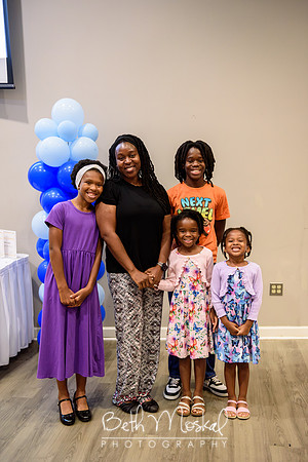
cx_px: 154
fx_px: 488
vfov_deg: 50.7
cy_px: 231
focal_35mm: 38
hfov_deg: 35.1
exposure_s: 1/160
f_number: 2.8
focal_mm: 38
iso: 1000
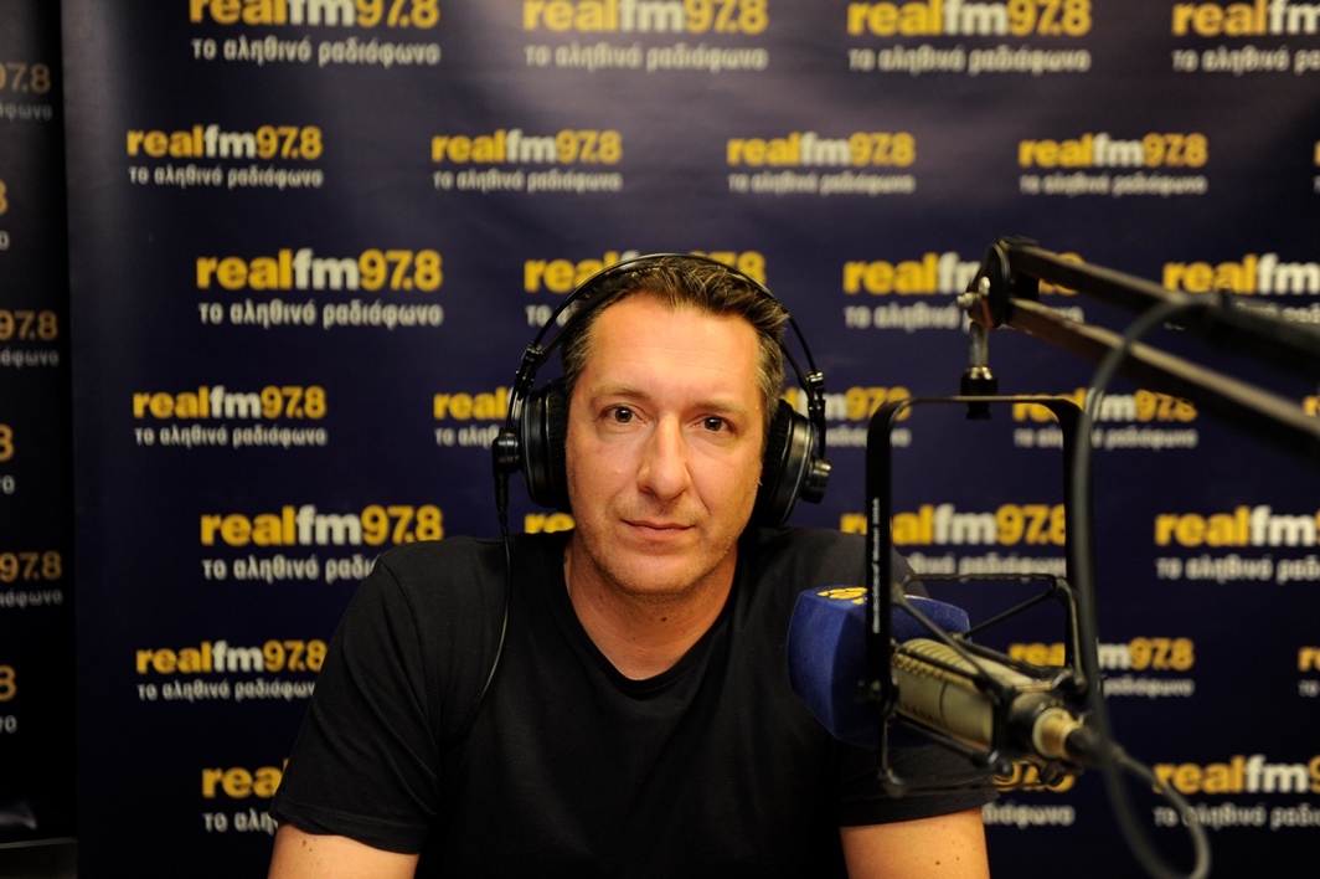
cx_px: 660
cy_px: 440
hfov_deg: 41.1
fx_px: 1759
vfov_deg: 28.0
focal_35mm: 48
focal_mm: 48
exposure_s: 1/125
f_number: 2.8
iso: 1600
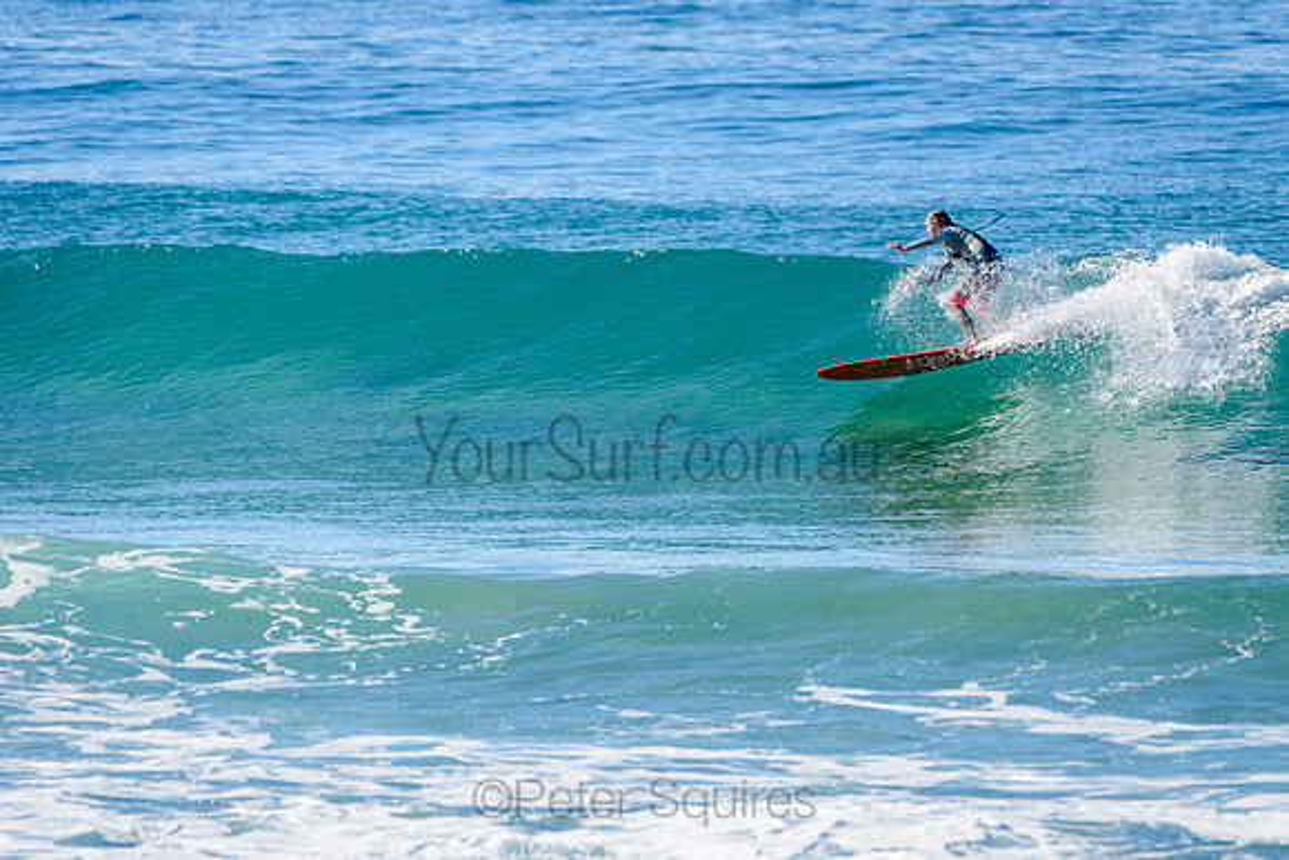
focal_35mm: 613
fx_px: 21962
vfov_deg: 2.2
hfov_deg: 3.4
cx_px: 790
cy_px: 340
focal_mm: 500
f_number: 5.6
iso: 360
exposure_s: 1/2000
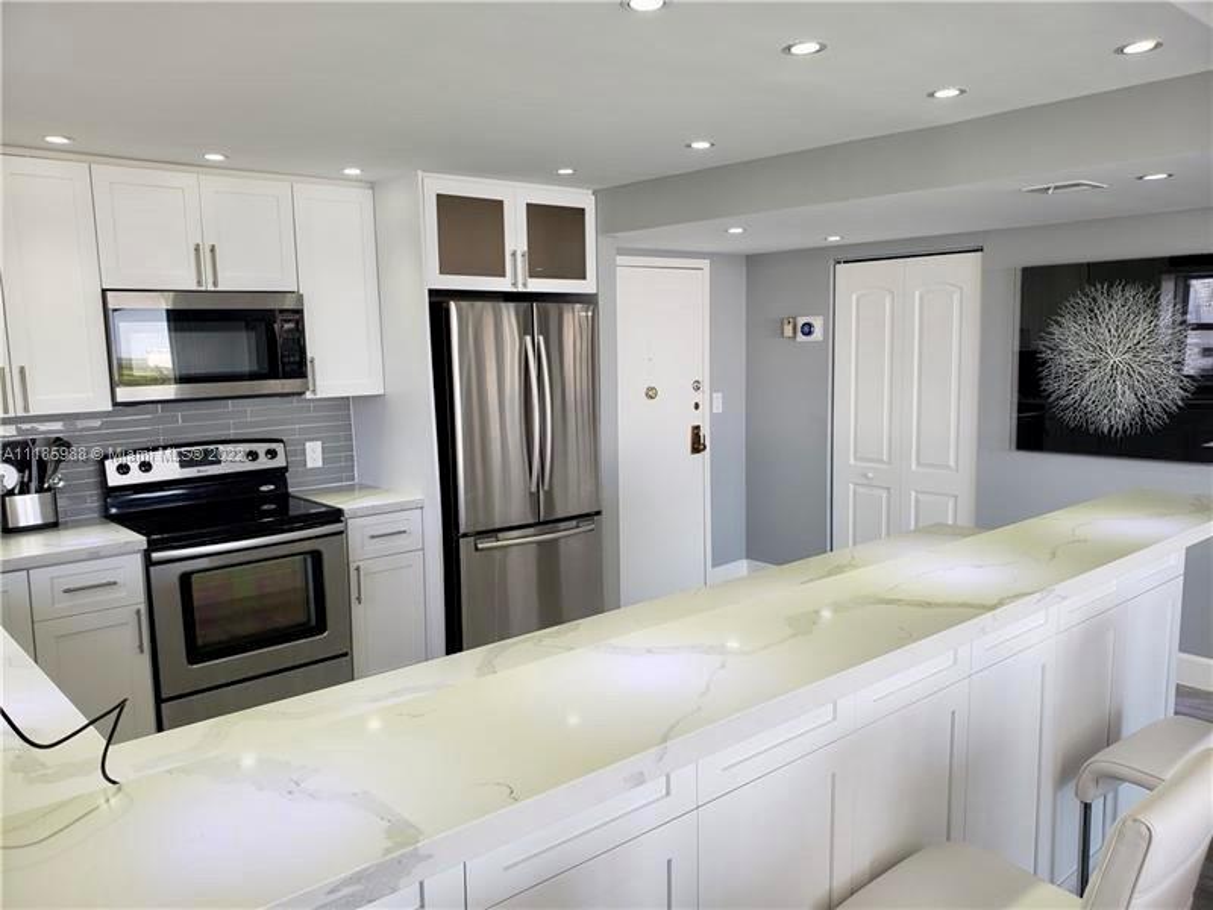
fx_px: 911
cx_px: 606
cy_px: 455
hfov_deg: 67.3
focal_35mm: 26
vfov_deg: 53.1
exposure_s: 1/60
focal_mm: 4.3
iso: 80
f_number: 2.4
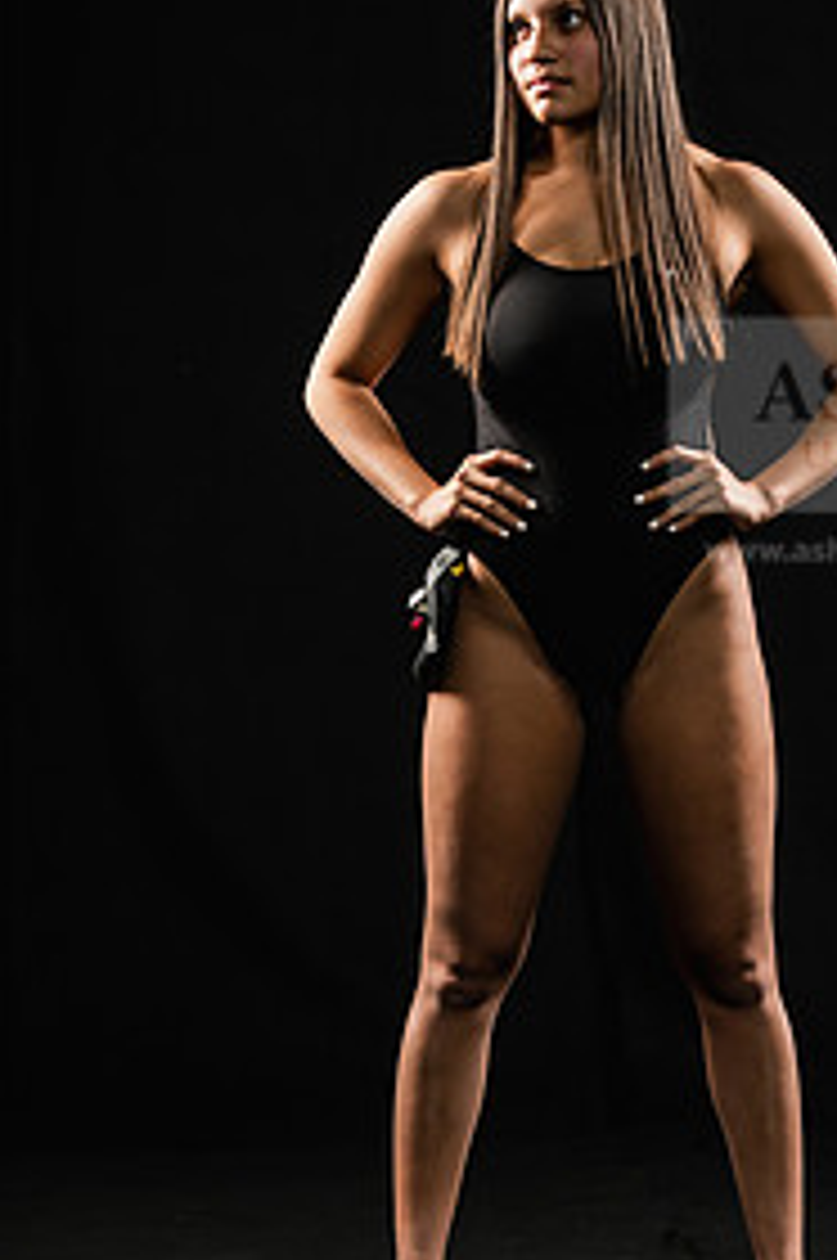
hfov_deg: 9.2
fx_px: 5174
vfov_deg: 13.9
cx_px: 598
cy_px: 598
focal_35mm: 148
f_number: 5.6
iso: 320
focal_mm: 92
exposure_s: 1/250
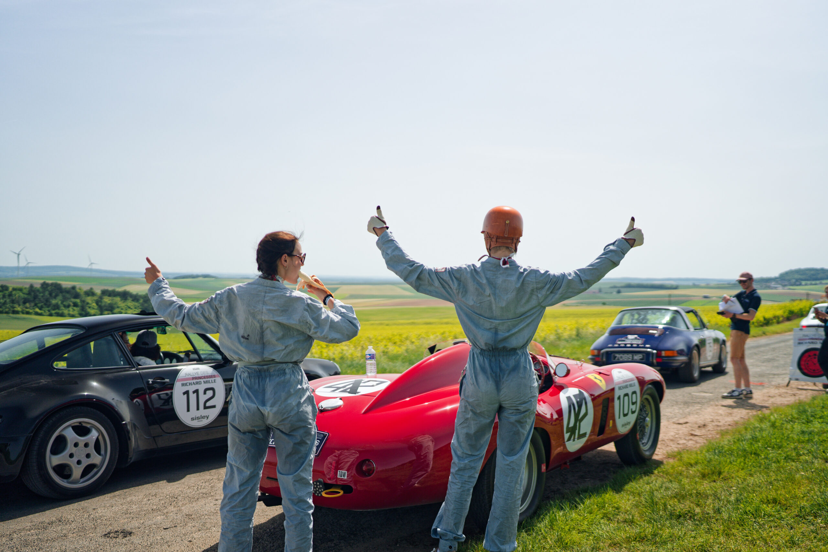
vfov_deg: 37.9
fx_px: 805
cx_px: 414
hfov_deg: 54.4
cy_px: 276
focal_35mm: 35
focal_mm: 35
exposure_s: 1/8000
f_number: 1.4
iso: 100
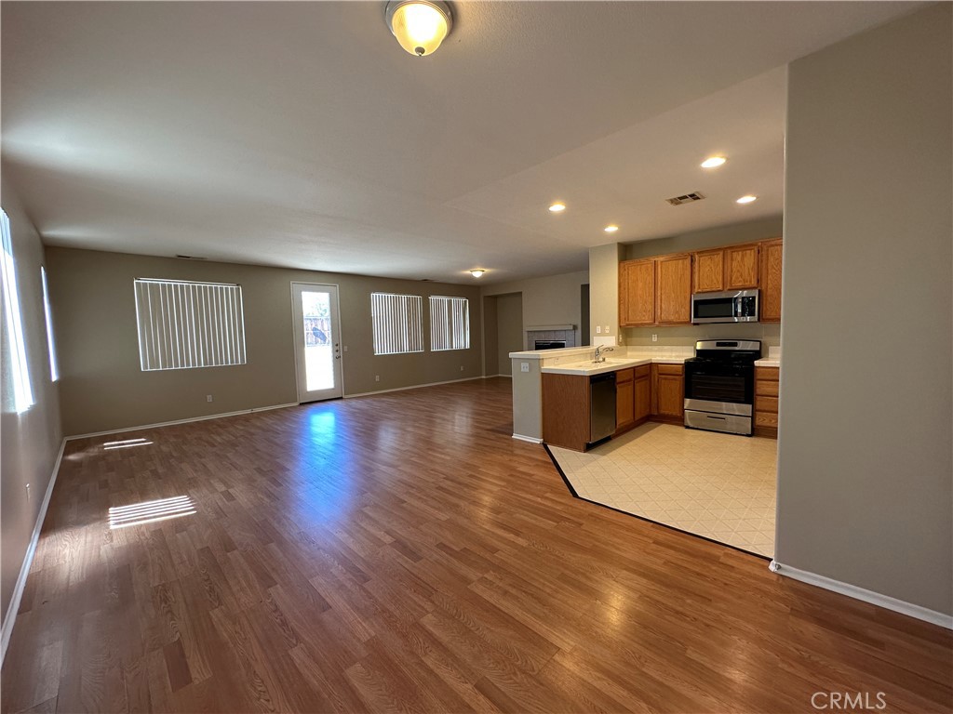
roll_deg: +1.6
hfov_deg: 102.1
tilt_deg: -4.4
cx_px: 476
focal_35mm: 14
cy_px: 357
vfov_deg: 85.7
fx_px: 385
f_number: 2.2
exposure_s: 1/120
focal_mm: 2.22
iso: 160
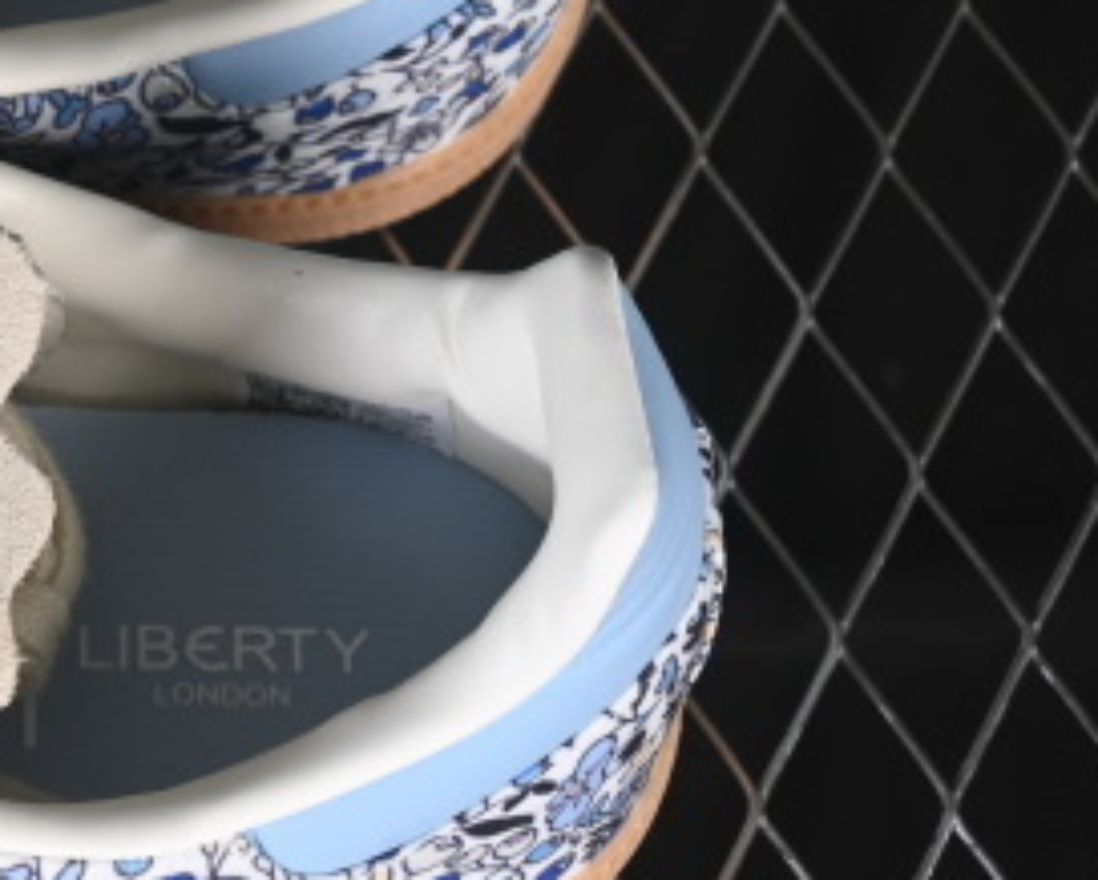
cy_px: 313
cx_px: -468
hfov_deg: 9.1
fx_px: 6732
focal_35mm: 207
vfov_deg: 7.5
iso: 160
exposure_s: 1/80
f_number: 7.1
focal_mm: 50
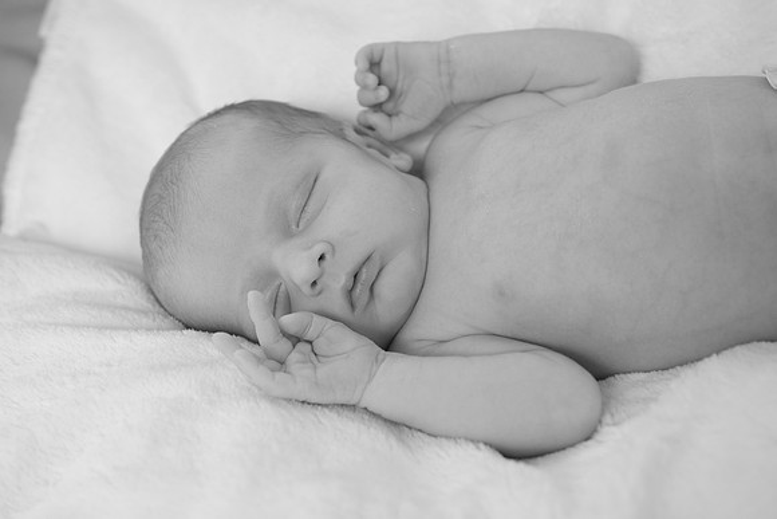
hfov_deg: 36.2
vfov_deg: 24.6
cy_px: 260
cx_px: 388
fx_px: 1187
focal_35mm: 55
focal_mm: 36.5
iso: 800
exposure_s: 1/160
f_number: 4
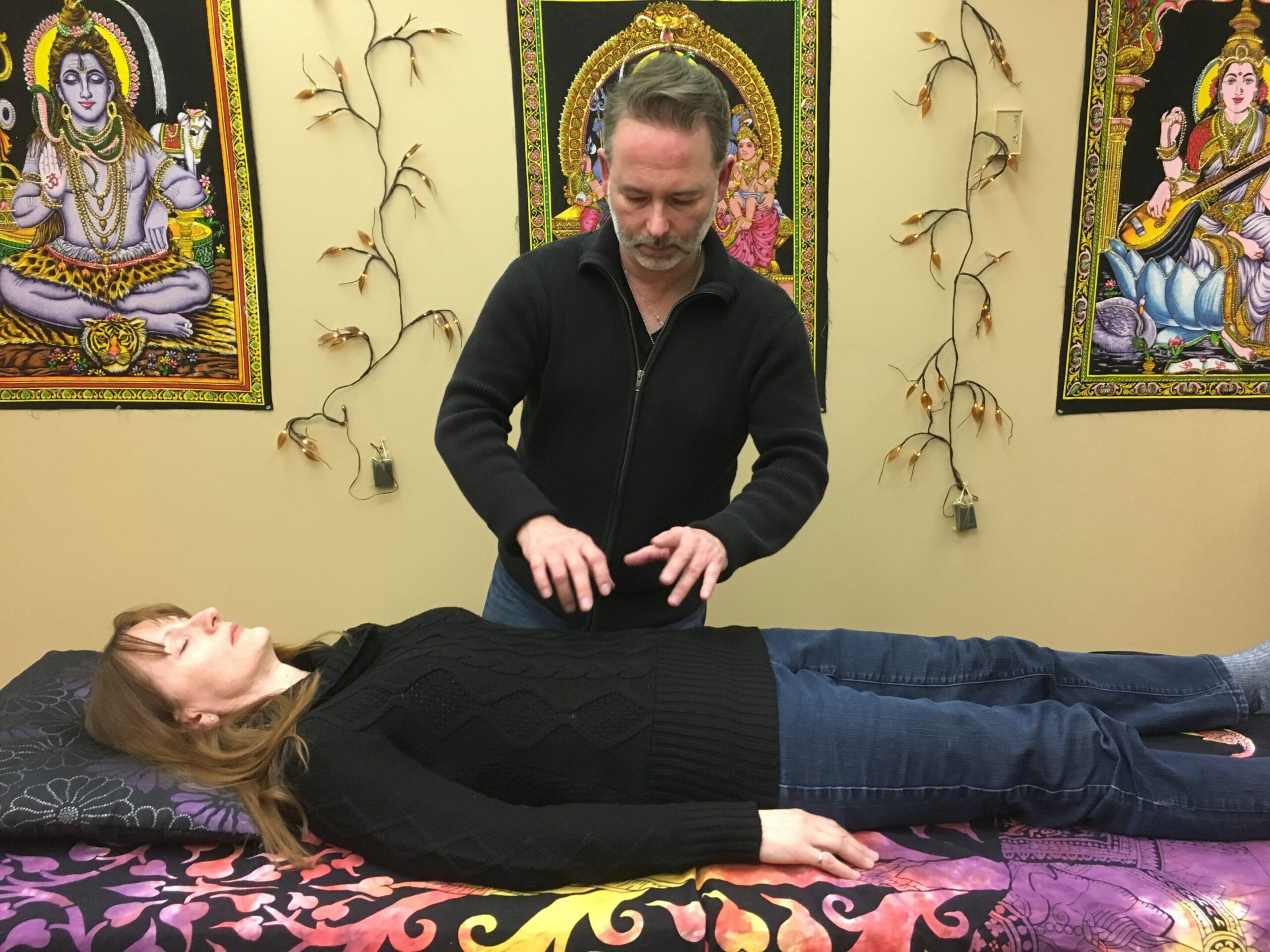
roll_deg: +0.1
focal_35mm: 29
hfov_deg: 61.7
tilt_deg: -11.7
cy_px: 476
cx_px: 635
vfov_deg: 48.2
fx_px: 1064
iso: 160
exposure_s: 1/30
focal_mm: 4.15
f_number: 2.2
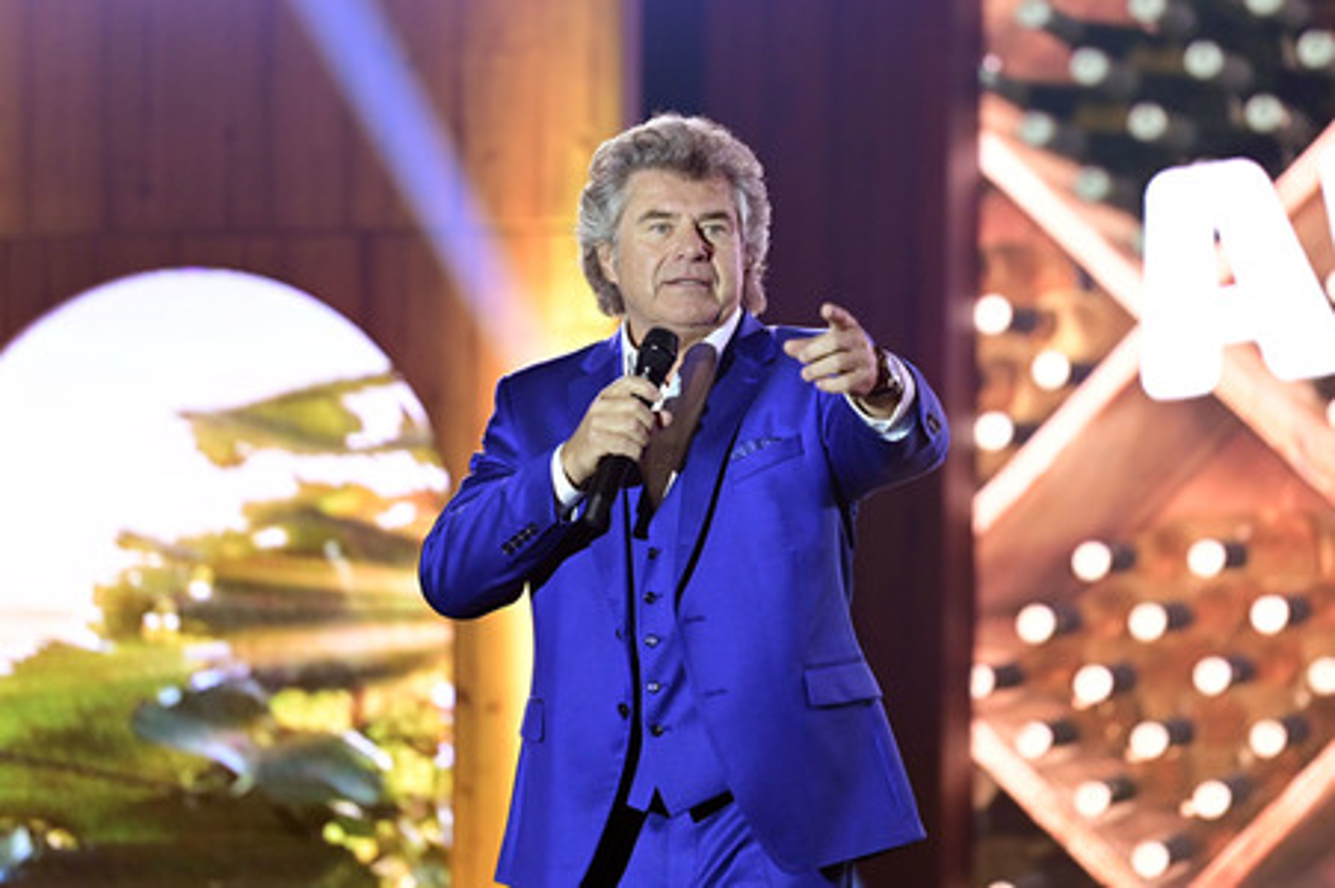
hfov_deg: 10.3
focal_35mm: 200
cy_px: 444
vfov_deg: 6.9
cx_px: 668
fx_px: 7411
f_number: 2.8
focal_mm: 200
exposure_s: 1/320
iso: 2500
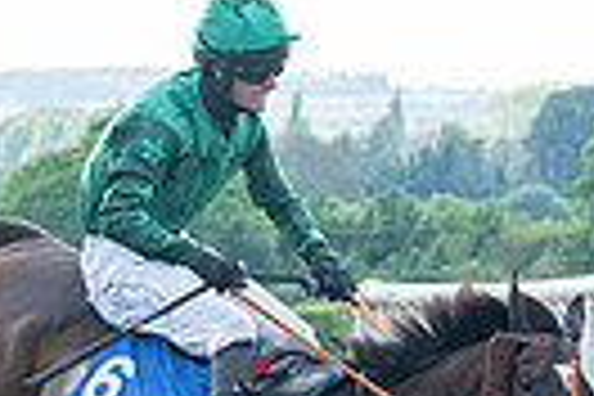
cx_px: 295
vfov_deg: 3.3
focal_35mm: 422
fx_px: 6962
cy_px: 449
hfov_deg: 4.9
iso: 1250
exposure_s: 1/4000
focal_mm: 70
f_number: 4
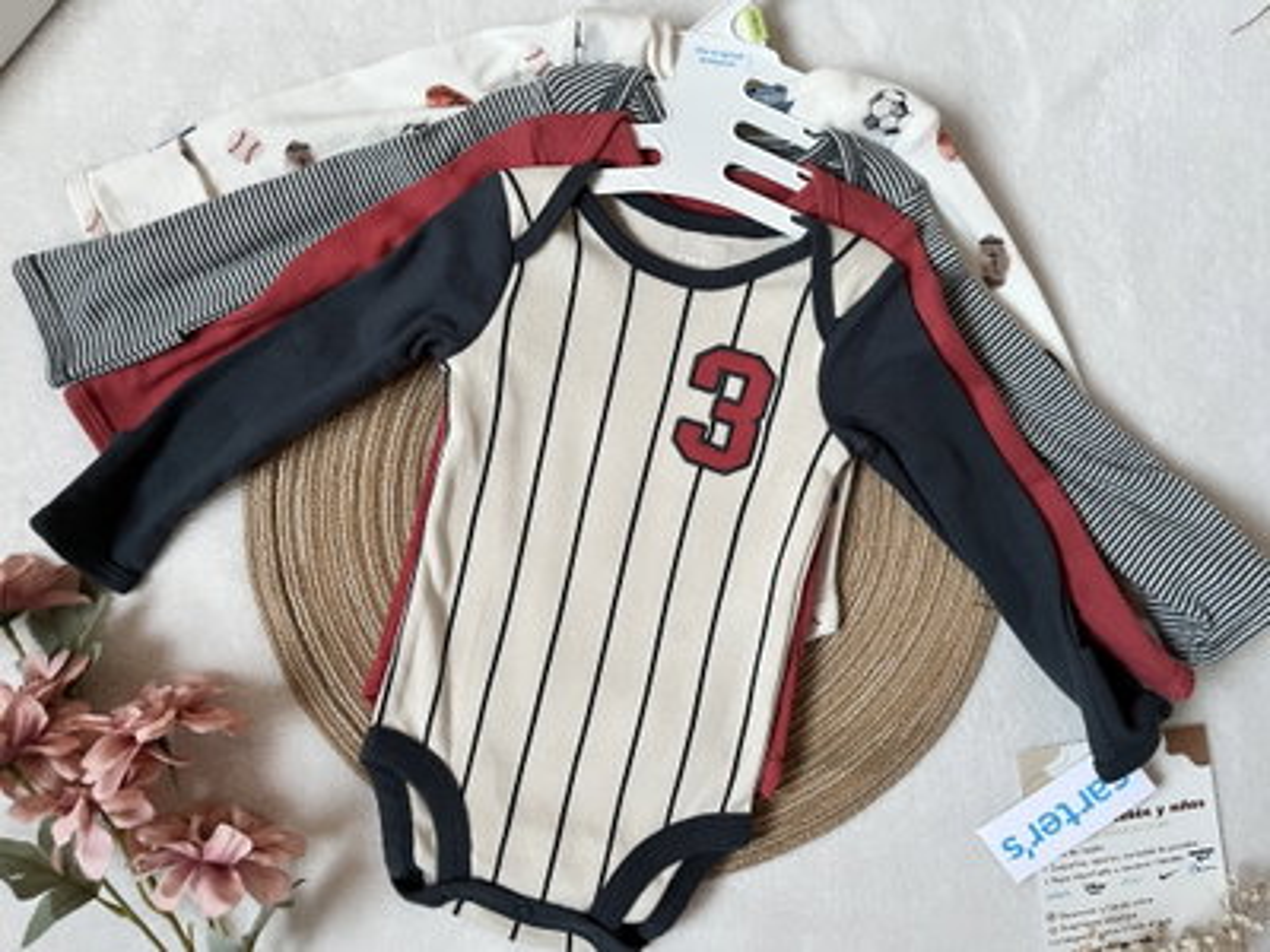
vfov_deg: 53.1
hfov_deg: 67.3
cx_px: 635
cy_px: 476
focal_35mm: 26
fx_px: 954
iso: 500
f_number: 1.6
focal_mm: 5.1
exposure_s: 1/47
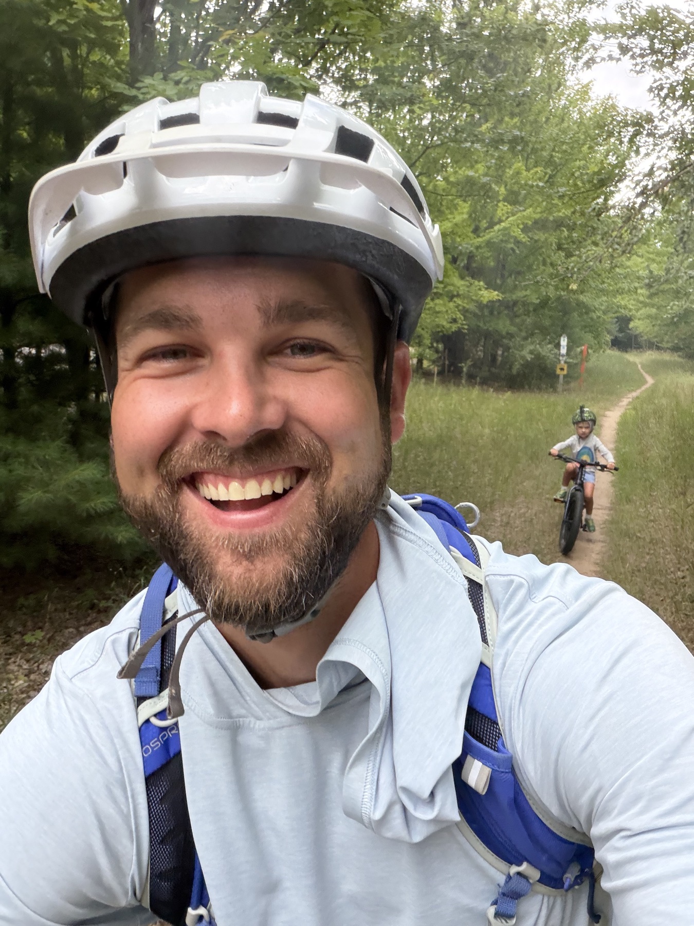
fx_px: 802
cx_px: 347
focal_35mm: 30
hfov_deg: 46.8
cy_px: 463
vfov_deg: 60.0
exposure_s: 1/110
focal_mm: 2.71
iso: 80
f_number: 1.9
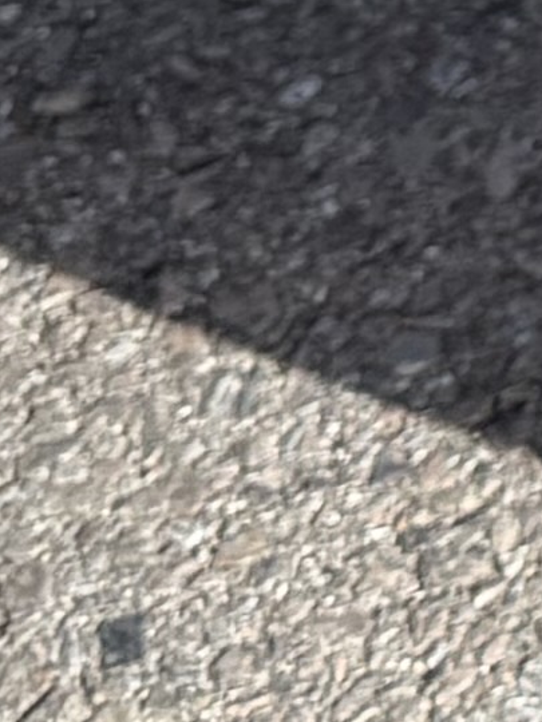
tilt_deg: -38.7
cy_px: -1270
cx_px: 2687
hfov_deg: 4.8
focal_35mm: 254
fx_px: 5303
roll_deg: +1.2
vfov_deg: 7.1
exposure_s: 1/2370
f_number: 1.78
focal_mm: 6.76
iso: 80
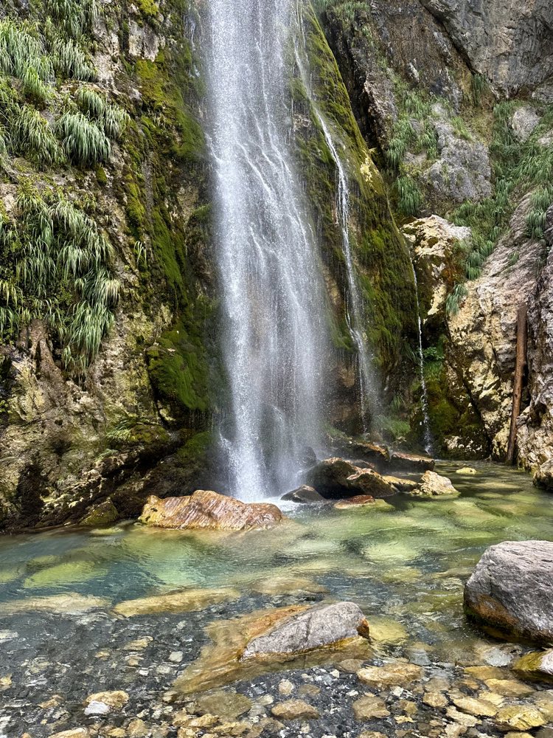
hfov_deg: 56.8
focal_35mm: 24
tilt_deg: +5.2
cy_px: 369
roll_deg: +0.4
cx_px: 276
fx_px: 511
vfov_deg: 71.6
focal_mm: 6.86
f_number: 1.78
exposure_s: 1/396
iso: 80
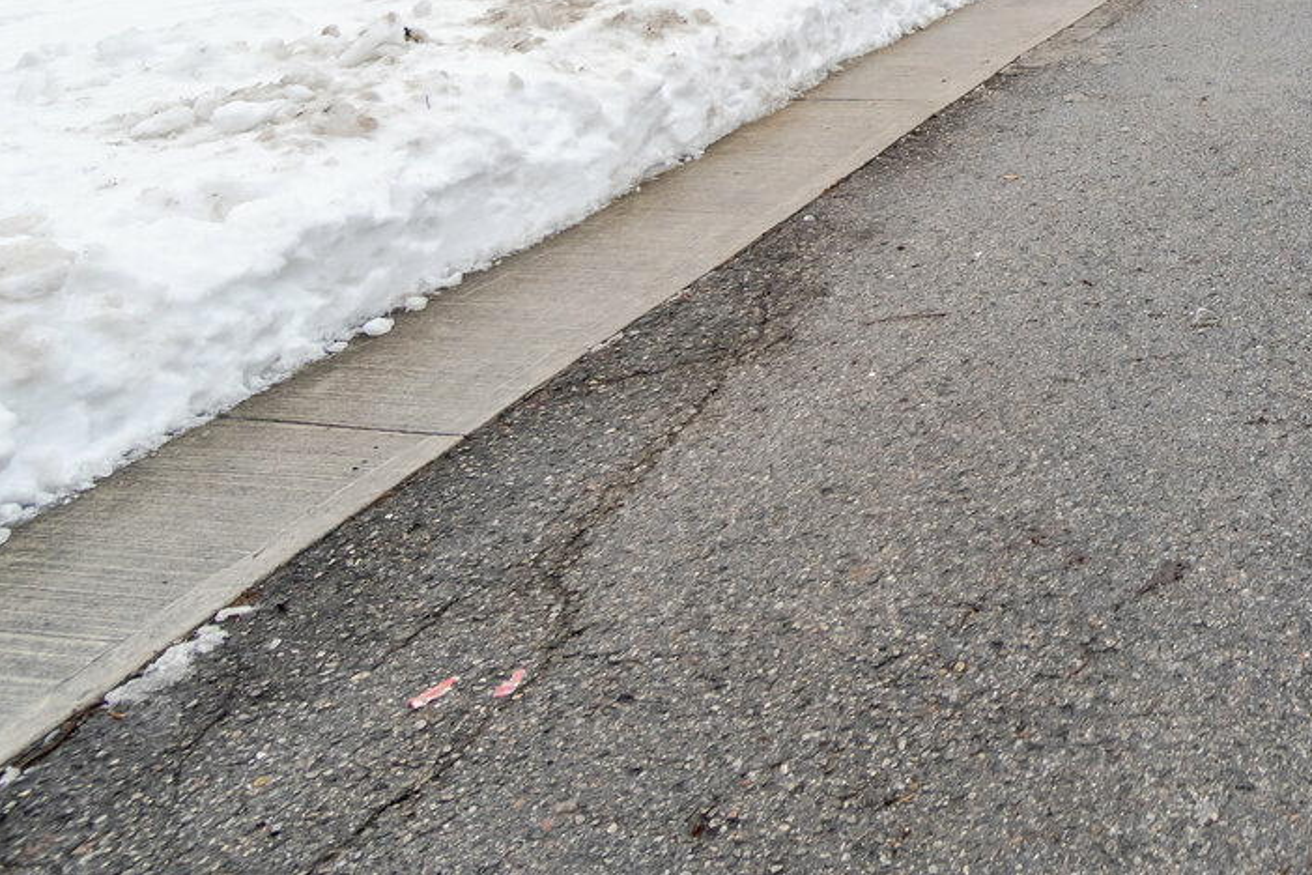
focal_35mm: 41
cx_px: 1568
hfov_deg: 36.7
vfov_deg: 28.5
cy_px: -170
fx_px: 1494
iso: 80
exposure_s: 1/160
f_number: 6.3
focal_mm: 10
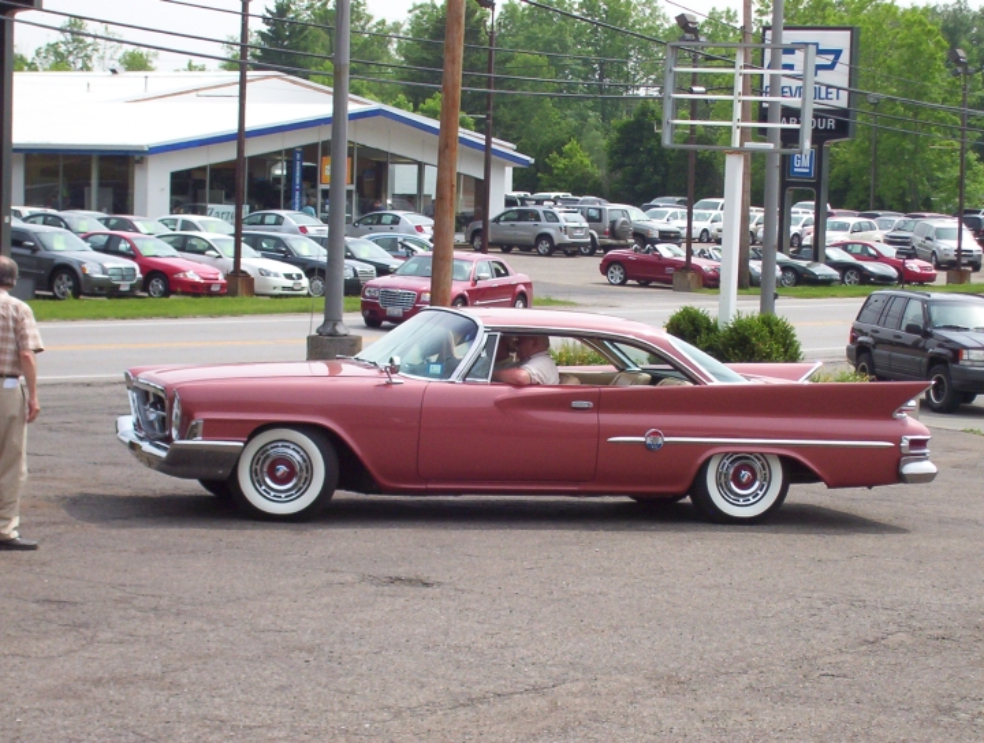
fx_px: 3078
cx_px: 492
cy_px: 372
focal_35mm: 108
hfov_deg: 18.2
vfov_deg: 13.8
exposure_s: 1/781
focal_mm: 16.61
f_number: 4.72
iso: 100
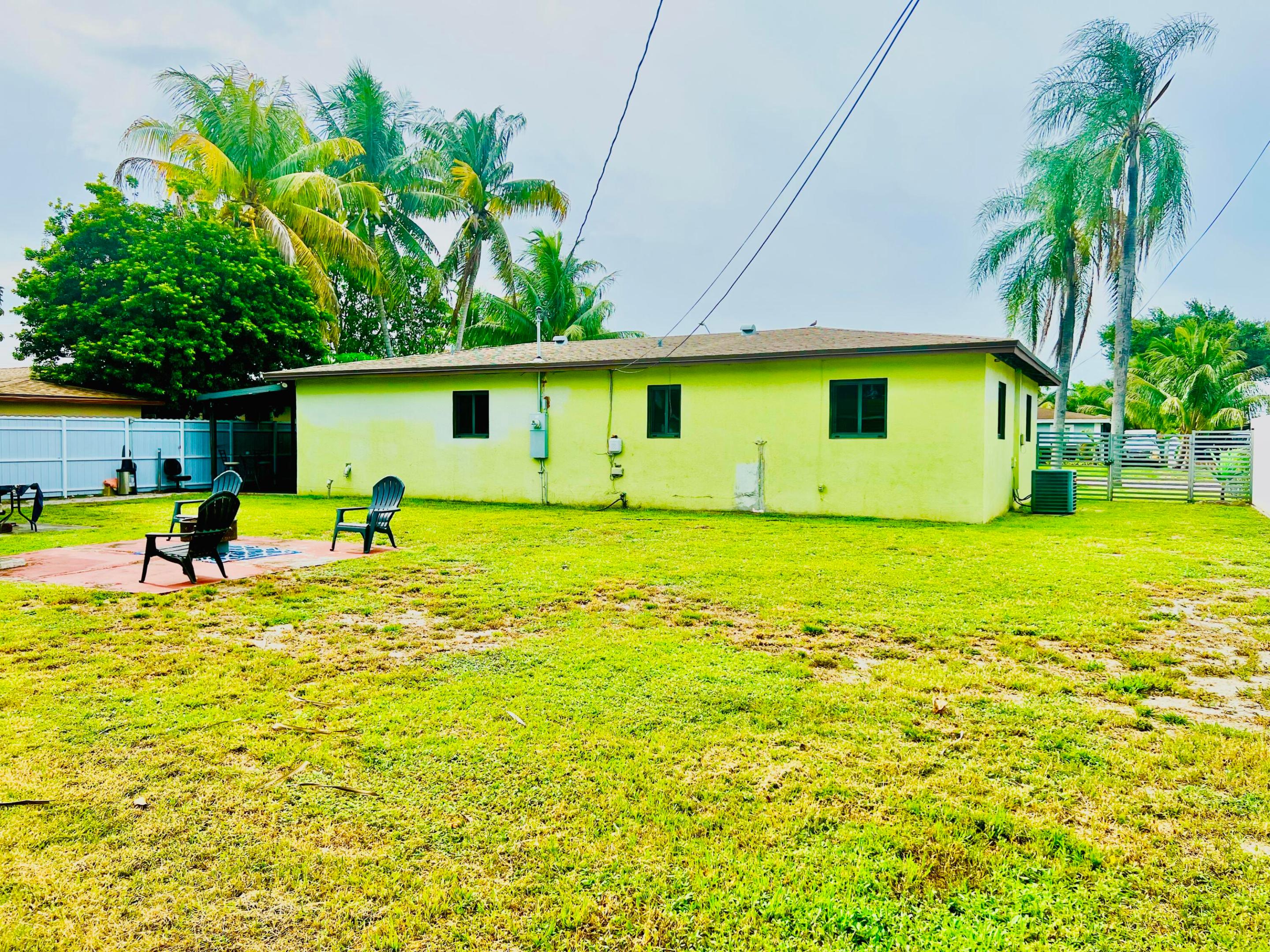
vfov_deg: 53.1
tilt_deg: -1.3
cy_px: 476
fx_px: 954
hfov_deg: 67.3
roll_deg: +0.0
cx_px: 635
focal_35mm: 26
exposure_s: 1/3257
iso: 50
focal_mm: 5.7
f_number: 1.5
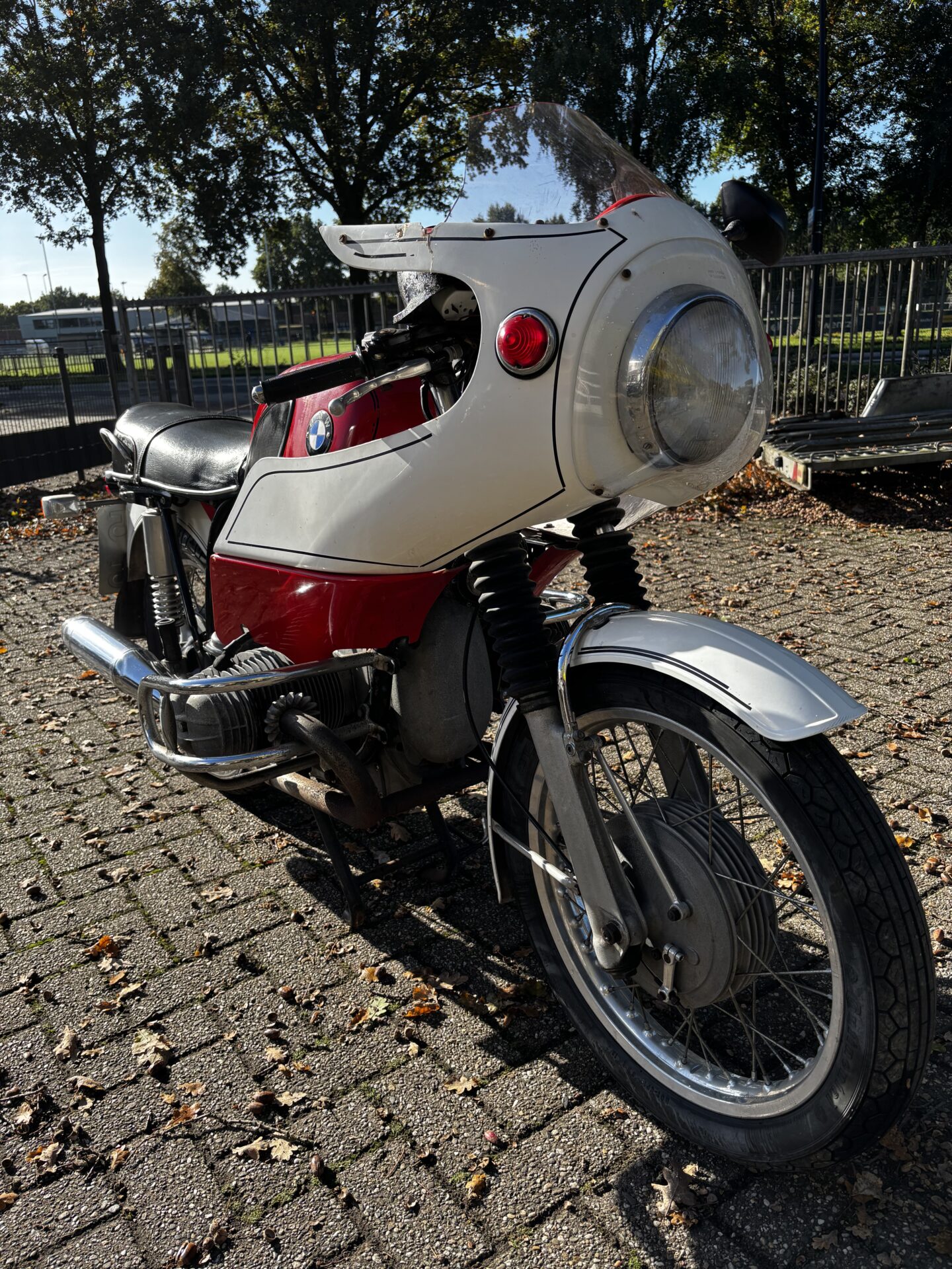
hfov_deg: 53.1
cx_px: 476
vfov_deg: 67.3
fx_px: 953
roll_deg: +3.1
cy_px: 634
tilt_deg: -18.7
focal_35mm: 26
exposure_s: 1/1126
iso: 50
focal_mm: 5.96
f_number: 1.6
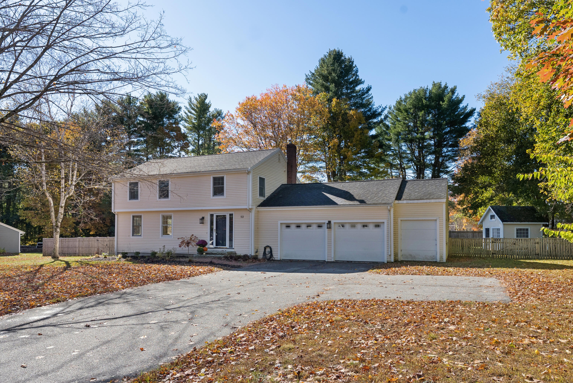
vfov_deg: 53.2
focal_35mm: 24
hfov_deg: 73.7
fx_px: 382
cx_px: 286
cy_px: 192
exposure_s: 1/500
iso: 320
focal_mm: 24
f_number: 7.1
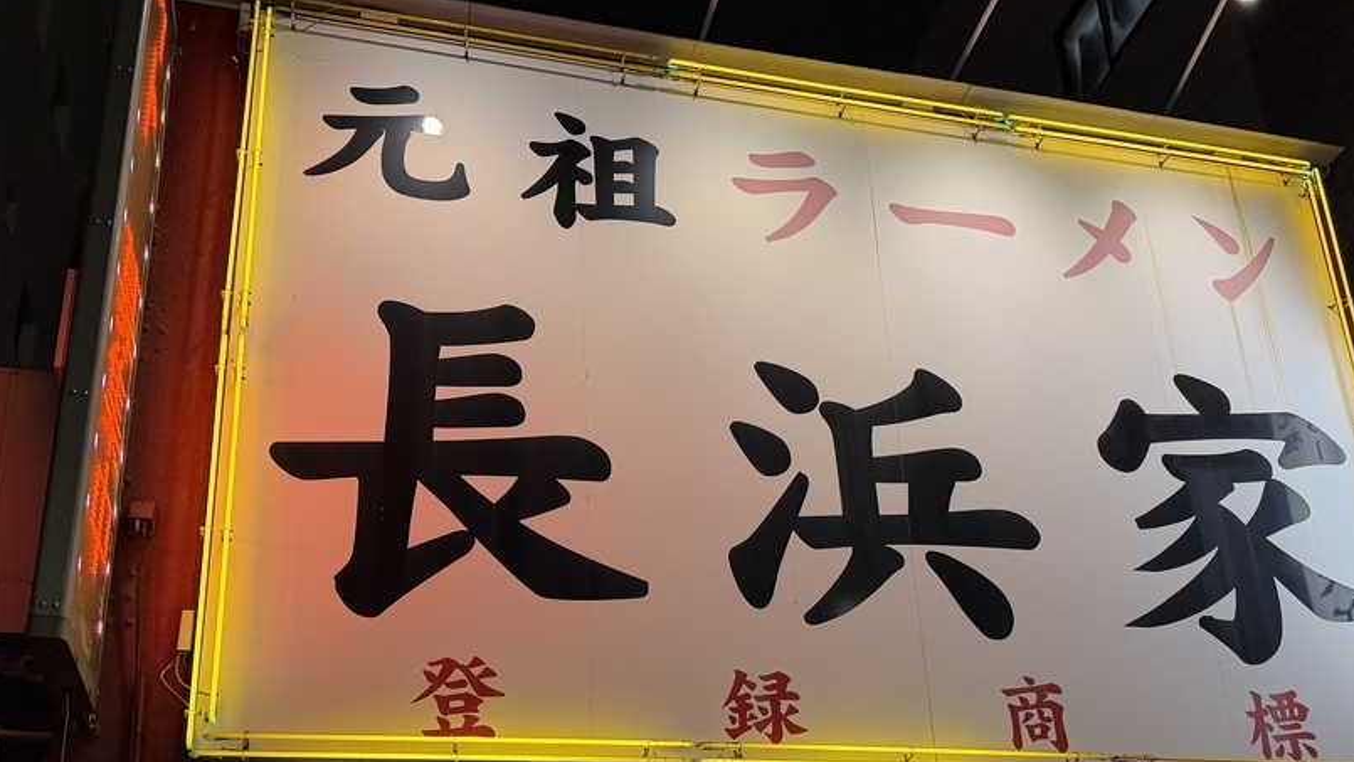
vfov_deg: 29.7
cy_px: 607
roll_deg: +3.7
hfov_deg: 51.5
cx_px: 760
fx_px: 1400
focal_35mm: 39
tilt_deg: +21.6
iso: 200
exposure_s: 1/120
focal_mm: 6.76
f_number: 1.78
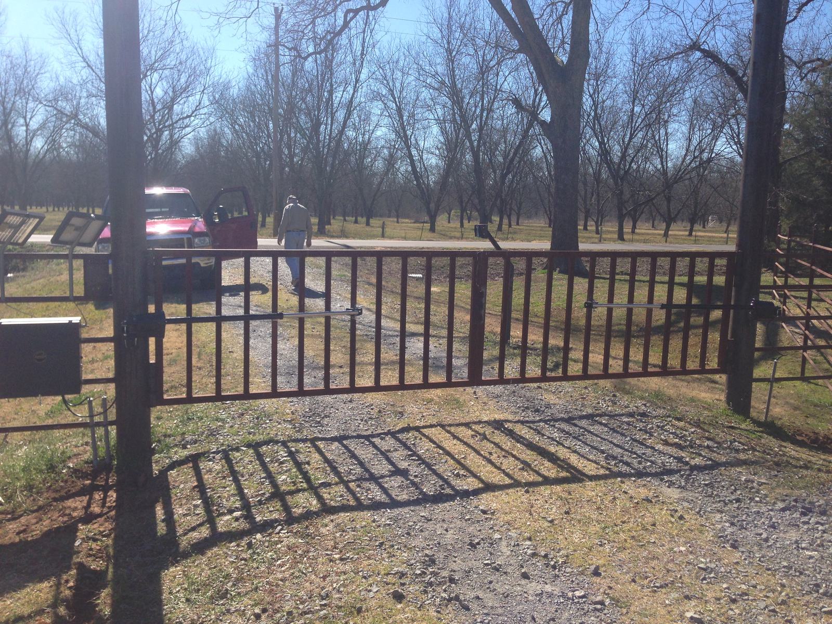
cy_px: 312
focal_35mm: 33
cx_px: 416
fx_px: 793
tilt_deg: -8.3
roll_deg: -1.1
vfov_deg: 42.9
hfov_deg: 55.4
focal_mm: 4.12
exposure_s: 1/1506
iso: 50
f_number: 2.4
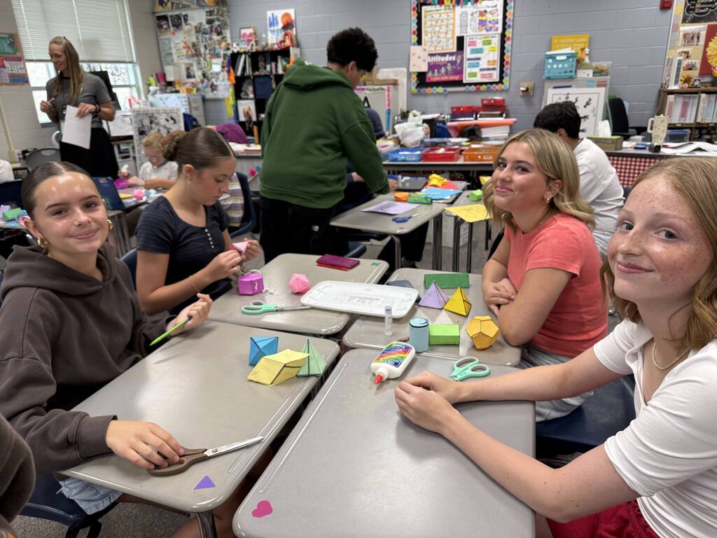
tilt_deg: -18.2
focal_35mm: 24
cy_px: 269
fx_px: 497
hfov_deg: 71.6
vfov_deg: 56.8
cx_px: 358
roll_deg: +2.3
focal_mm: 6.76
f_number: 1.78
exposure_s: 1/60
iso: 125
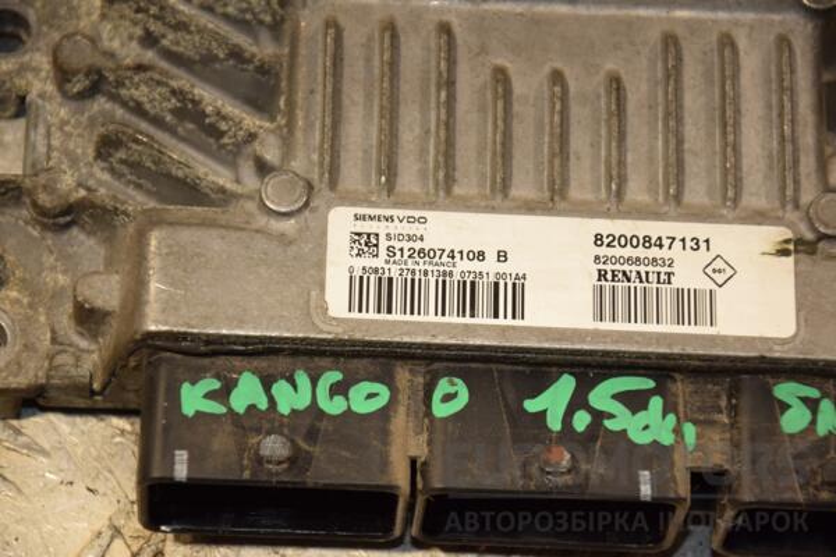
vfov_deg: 8.7
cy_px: 278
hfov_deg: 13.0
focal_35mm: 158
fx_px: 3657
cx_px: 418
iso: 800
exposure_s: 1/200
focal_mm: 105
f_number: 5.6
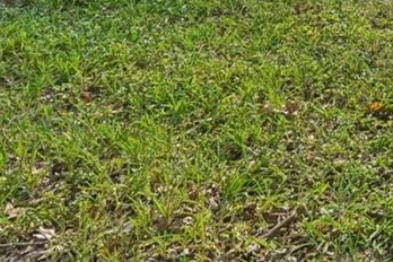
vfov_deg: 15.5
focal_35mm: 69
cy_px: -272
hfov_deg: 21.9
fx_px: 753
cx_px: 653
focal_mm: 10
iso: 400
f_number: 8
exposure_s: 1/100
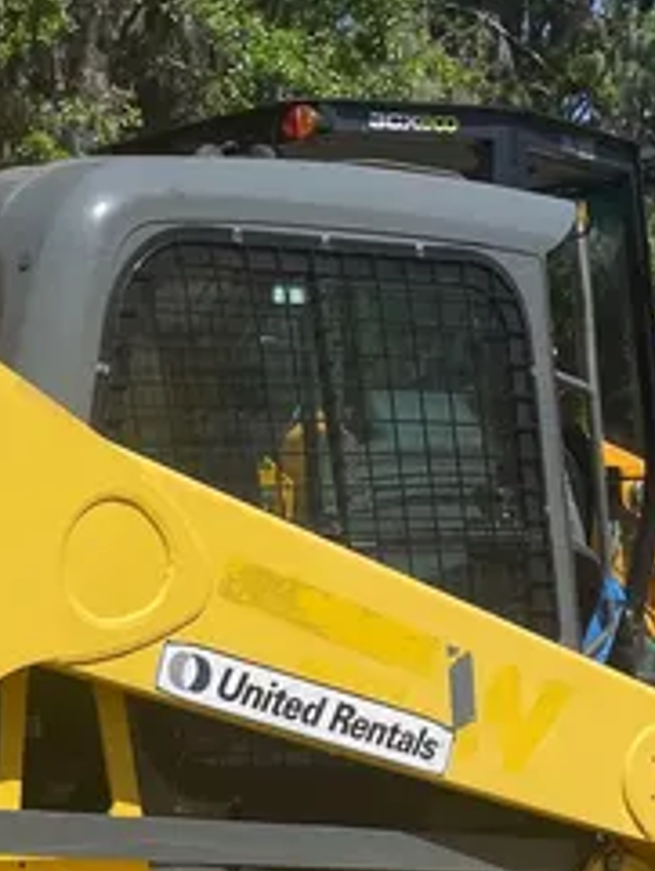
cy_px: 862
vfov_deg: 23.7
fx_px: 1991
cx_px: -7
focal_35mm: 79
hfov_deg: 18.2
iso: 32
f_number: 1.6
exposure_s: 1/5291
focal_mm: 4.2
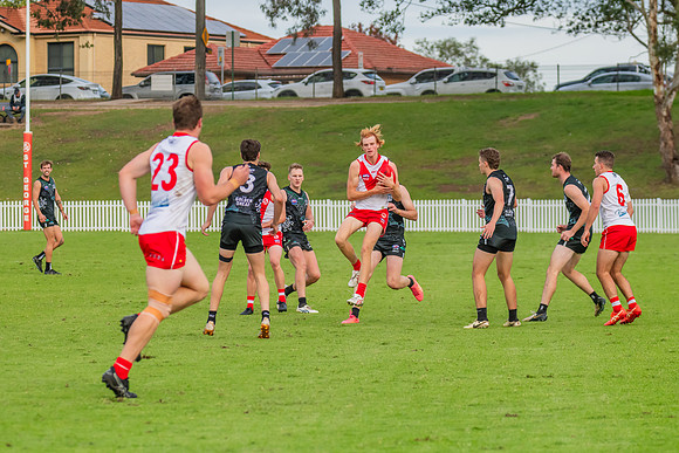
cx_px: 387
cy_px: 178
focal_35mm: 233
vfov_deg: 5.9
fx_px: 4399
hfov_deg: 8.8
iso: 800
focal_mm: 170
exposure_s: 1/1600
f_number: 6.3
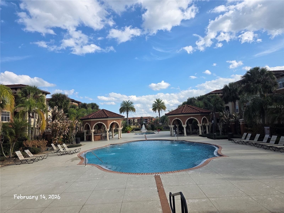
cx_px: 142
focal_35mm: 23
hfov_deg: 73.9
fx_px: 189
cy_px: 106
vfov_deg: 58.9
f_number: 1.7
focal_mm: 6.3
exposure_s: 1/5608
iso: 80
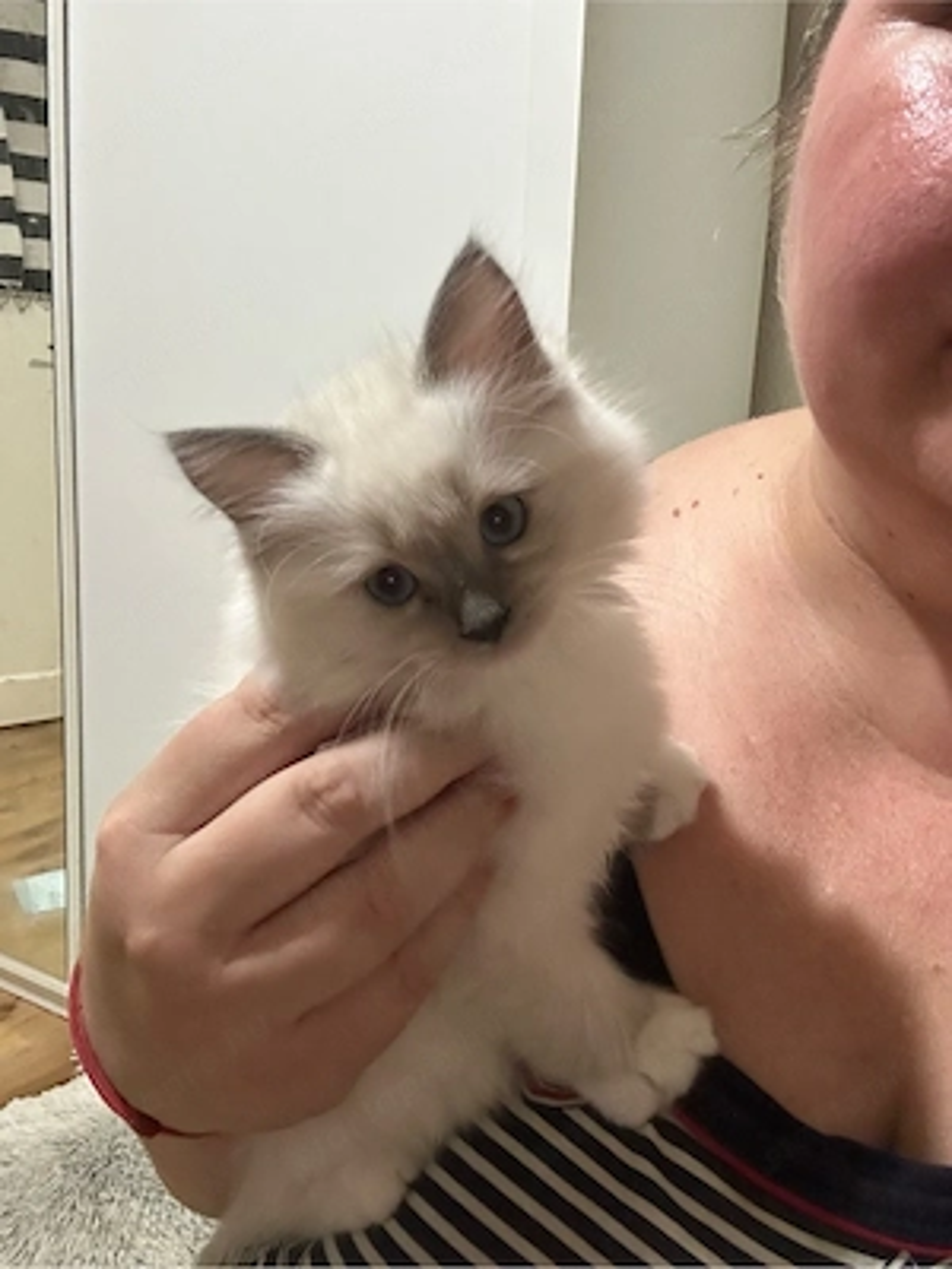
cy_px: 634
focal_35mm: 30
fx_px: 1100
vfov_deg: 60.0
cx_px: 476
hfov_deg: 46.8
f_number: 1.9
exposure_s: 1/46
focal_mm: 2.69
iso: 320
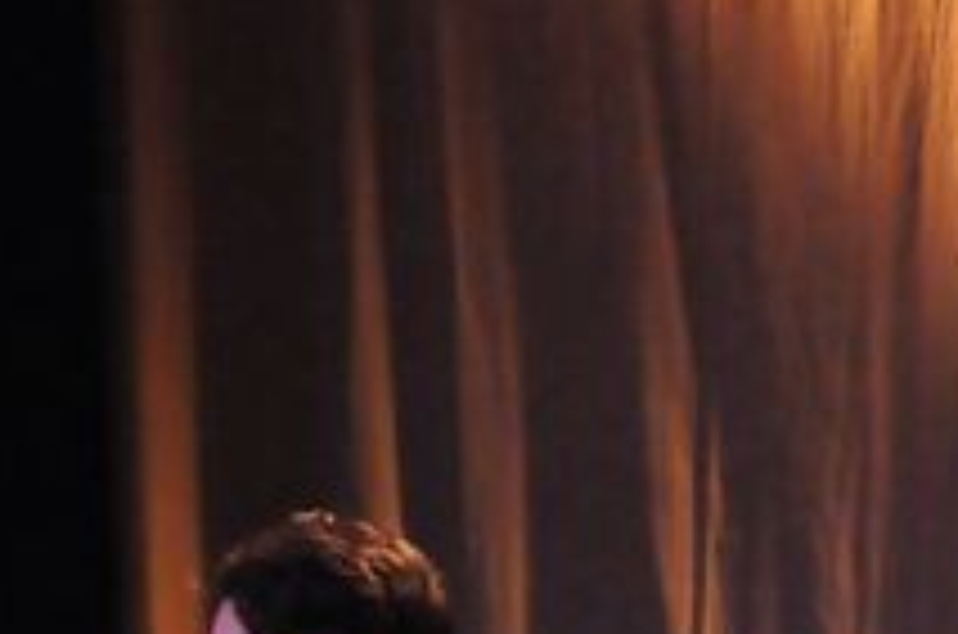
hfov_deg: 6.2
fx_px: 8682
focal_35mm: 327
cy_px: 1099
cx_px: -562
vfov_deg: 4.1
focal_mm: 58
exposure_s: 1/60
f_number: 5
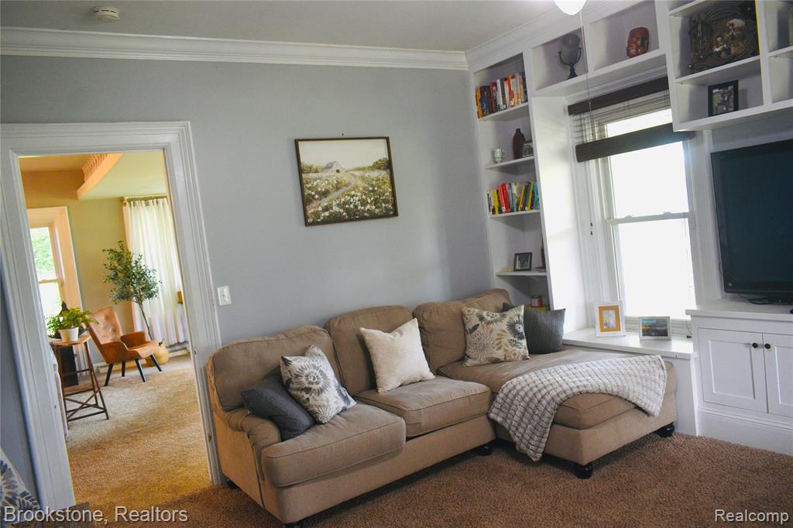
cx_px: 396
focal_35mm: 27
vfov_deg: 47.9
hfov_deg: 67.4
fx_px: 595
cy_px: 264
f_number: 4
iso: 400
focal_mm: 18
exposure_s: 1/60
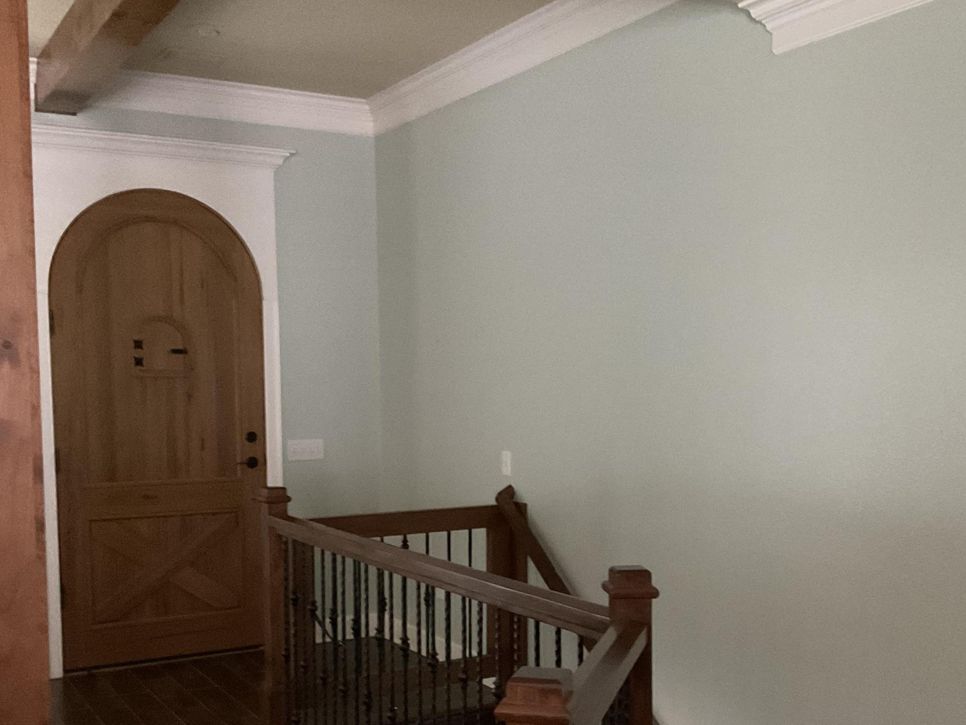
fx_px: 1172
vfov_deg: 34.1
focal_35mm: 42
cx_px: 521
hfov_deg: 44.8
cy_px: 479
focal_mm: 3
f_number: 1.8
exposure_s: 1/22
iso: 640
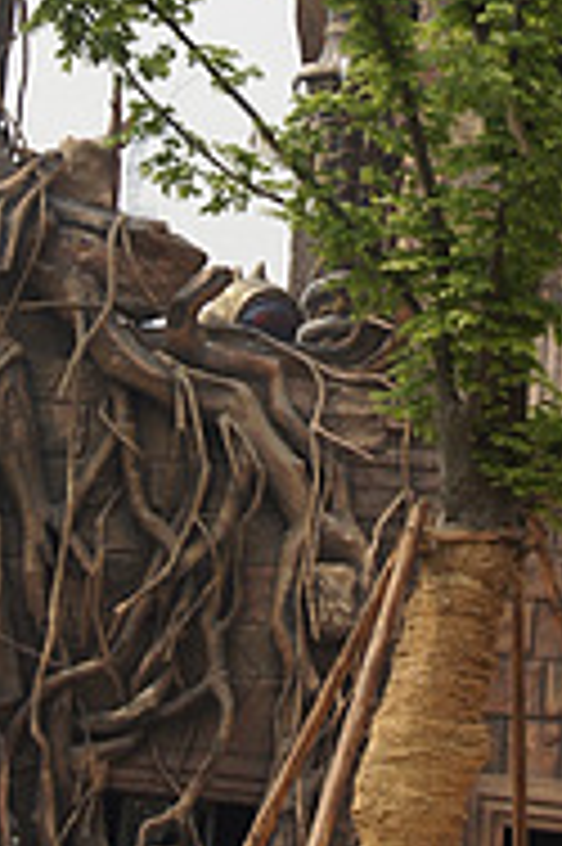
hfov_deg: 8.8
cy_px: 140
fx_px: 3659
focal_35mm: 156
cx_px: 319
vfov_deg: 13.1
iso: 100
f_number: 7.1
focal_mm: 28
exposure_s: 1/320
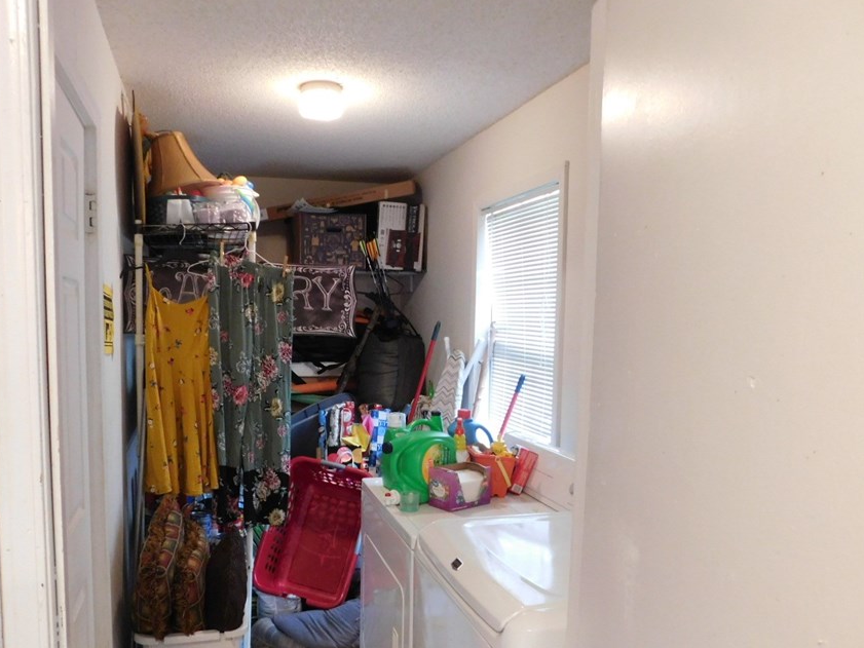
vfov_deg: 49.5
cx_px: 365
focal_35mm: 28
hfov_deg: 63.1
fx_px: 699
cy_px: 386
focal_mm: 4
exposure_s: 1/13
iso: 400
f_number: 3
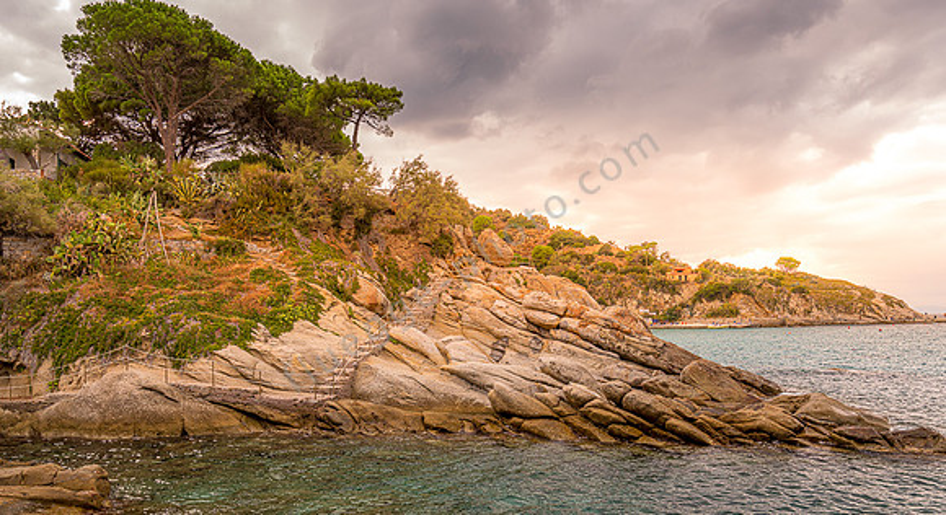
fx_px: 662
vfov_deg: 42.3
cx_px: 472
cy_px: 311
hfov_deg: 71.1
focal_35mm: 27
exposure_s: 1/320
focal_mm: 25
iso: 800
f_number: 8
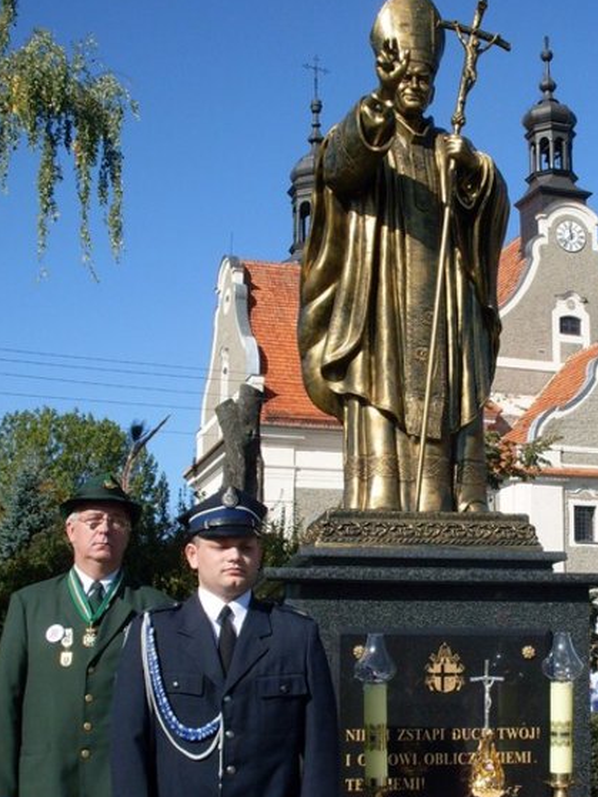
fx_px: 1358
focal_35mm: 59
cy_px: 536
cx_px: 458
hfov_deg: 24.5
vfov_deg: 32.4
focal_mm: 6.3
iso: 80
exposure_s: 1/250
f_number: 8.4
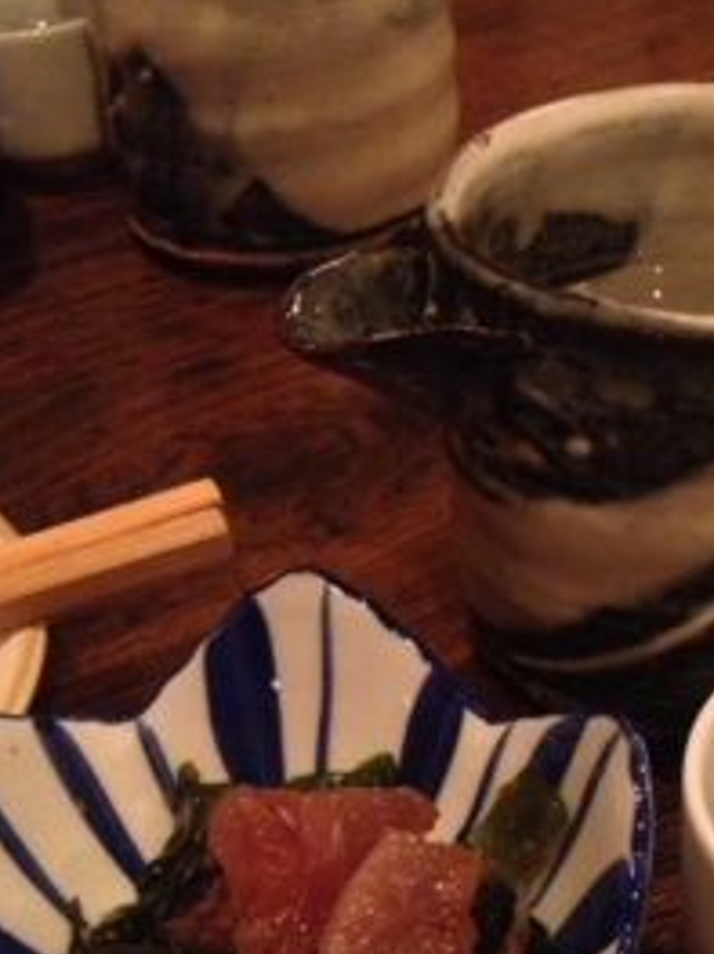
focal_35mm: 60
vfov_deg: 32.2
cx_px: 522
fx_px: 1651
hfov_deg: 24.2
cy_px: 515
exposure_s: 1/15
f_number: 2.4
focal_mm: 4.28
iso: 800
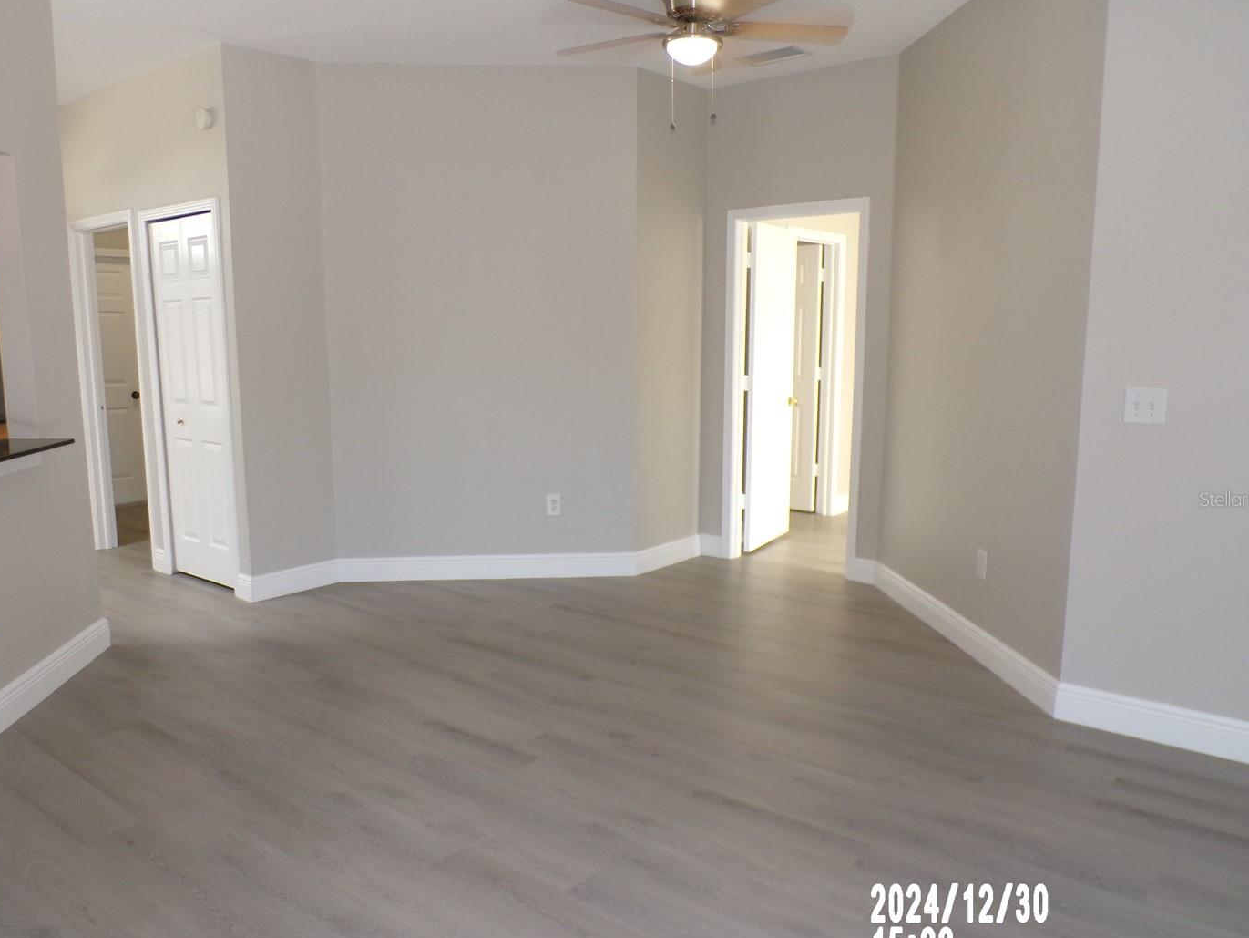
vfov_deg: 49.7
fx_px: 1011
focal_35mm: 28
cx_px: 557
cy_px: 499
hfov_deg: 63.3
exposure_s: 1/34
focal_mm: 4.3
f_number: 3
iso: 200
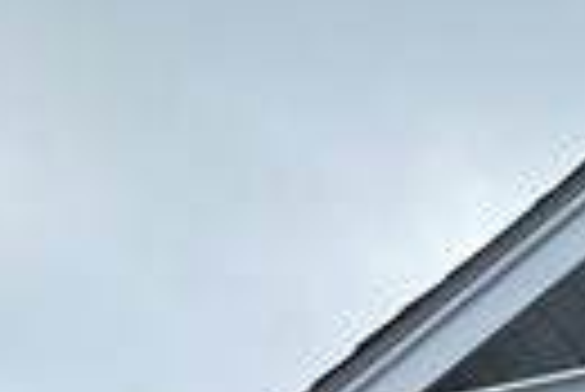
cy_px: 1753
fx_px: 3465
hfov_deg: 8.9
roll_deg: -2.6
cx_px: 1269
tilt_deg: +14.6
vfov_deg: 5.4
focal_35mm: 213
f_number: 1.6
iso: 50
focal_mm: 5.96
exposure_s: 1/1799
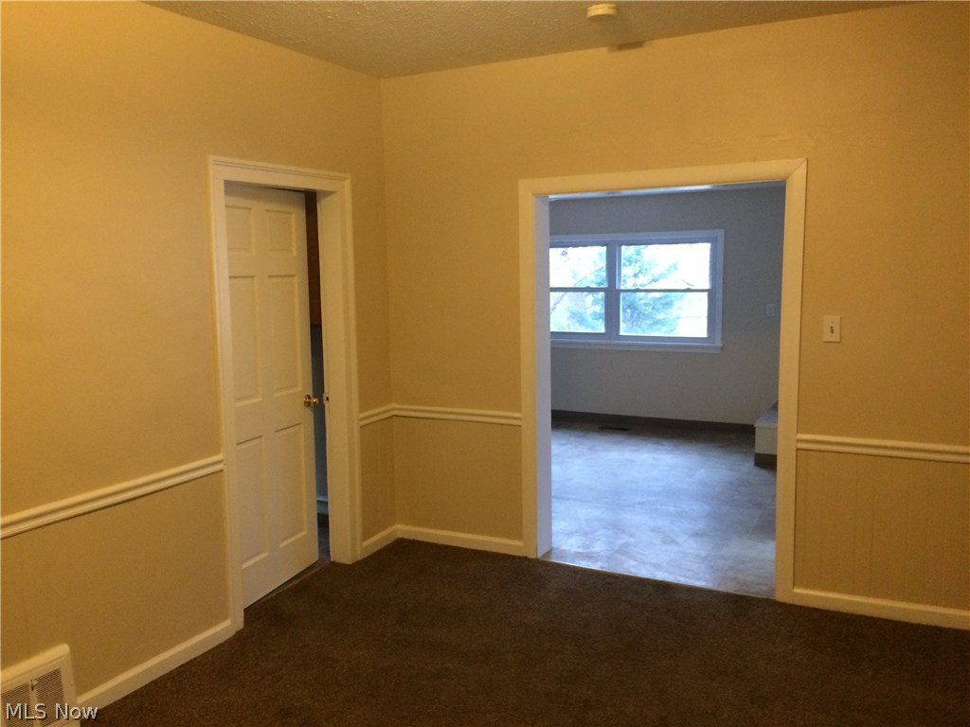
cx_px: 485
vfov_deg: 48.2
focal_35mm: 29
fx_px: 813
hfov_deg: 61.7
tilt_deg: -6.4
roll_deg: +0.2
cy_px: 364
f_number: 2.2
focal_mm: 4.15
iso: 320
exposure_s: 1/20
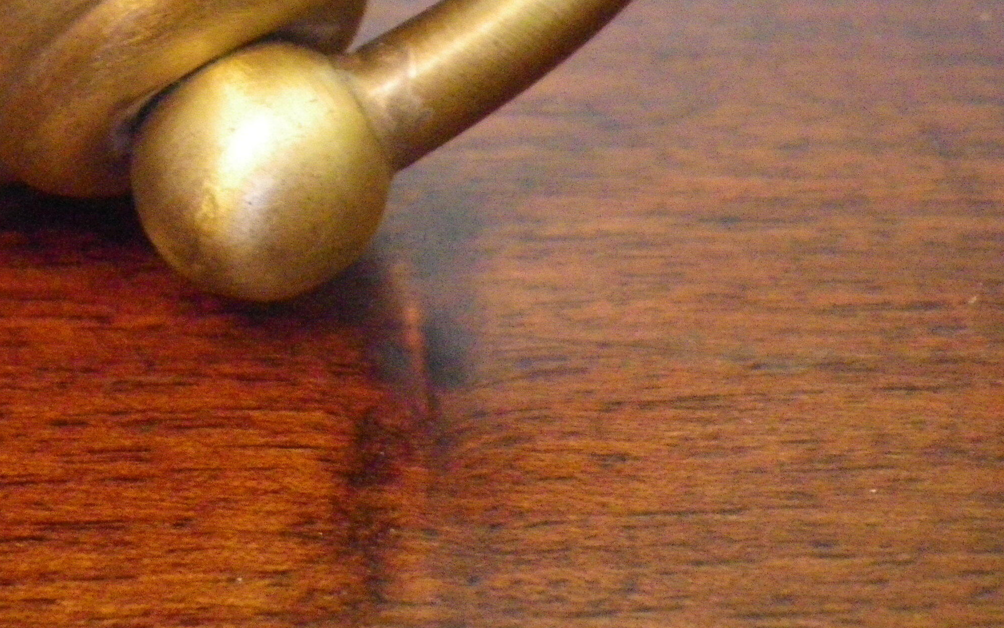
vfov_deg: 21.0
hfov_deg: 34.2
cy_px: -56
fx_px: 1615
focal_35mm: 59
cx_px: 320
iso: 800
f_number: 2.6
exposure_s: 1/13
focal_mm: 4.9
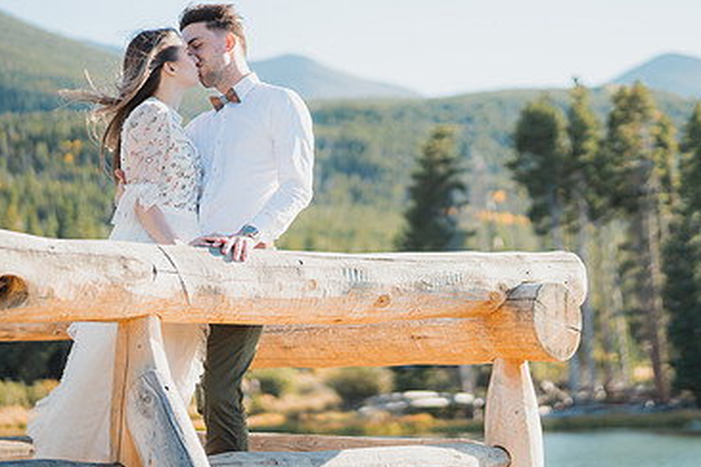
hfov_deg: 24.2
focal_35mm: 84
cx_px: 414
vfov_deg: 16.2
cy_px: 187
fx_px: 1636
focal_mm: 50
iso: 200
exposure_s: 1/4000
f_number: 1.4
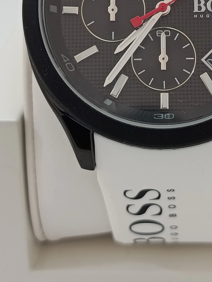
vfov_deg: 20.8
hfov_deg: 15.8
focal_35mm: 93
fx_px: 760
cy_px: 43
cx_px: 166
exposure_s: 1/100
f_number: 1.7
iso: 468
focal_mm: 5.24
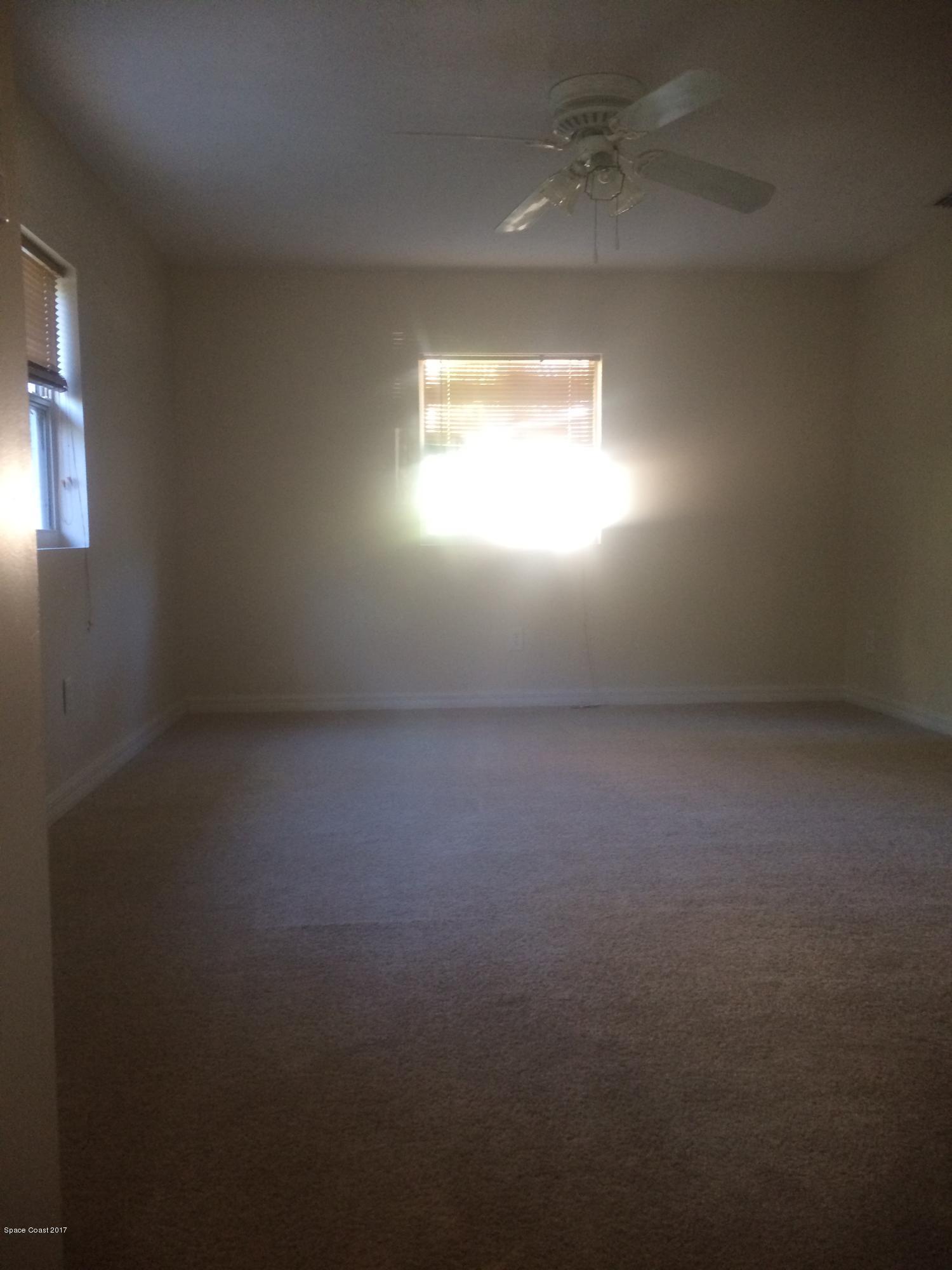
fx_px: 1063
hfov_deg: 48.2
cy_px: 635
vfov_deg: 61.7
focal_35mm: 29
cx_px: 476
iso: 125
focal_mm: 4.15
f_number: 2.2
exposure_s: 1/30
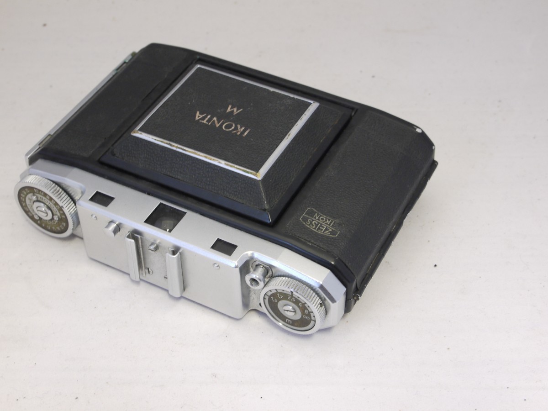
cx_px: 274
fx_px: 950
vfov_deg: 24.4
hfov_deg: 32.2
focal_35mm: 60
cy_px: 206
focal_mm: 30
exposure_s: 1/3.2
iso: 400
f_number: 10
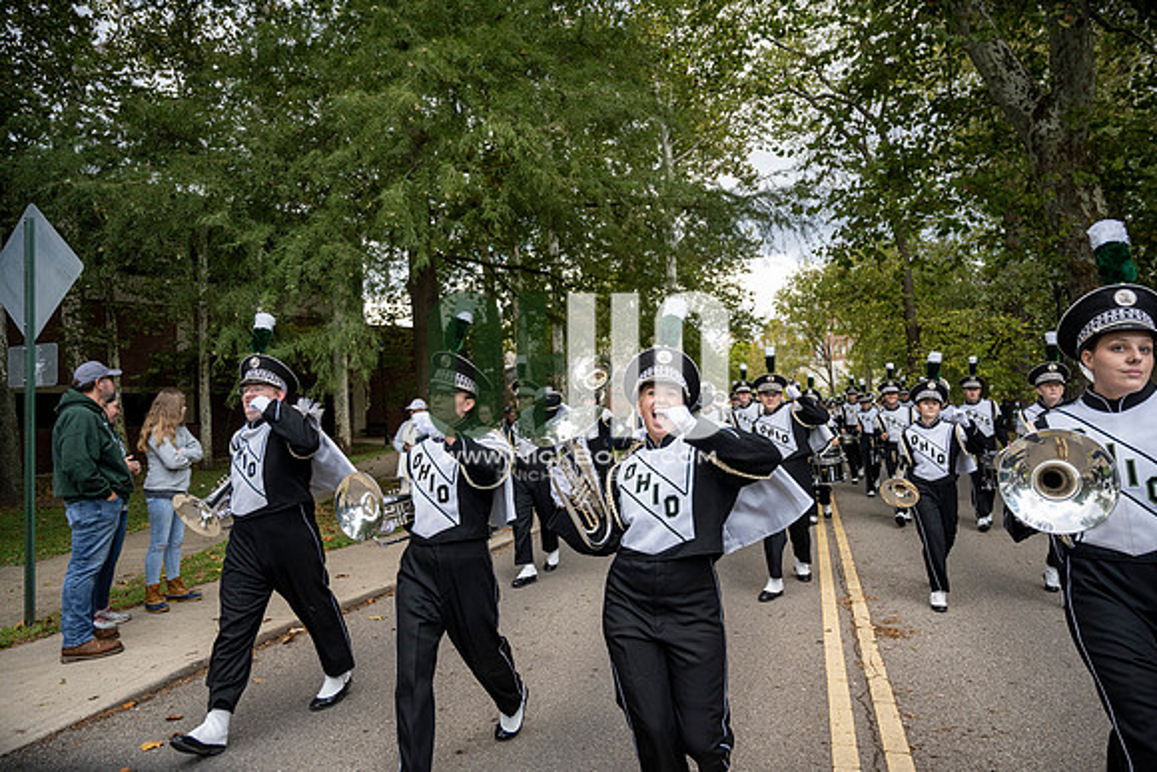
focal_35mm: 24
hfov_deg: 73.7
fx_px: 771
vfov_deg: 53.2
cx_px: 578
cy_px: 386
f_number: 4
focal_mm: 24
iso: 500
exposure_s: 1/1000
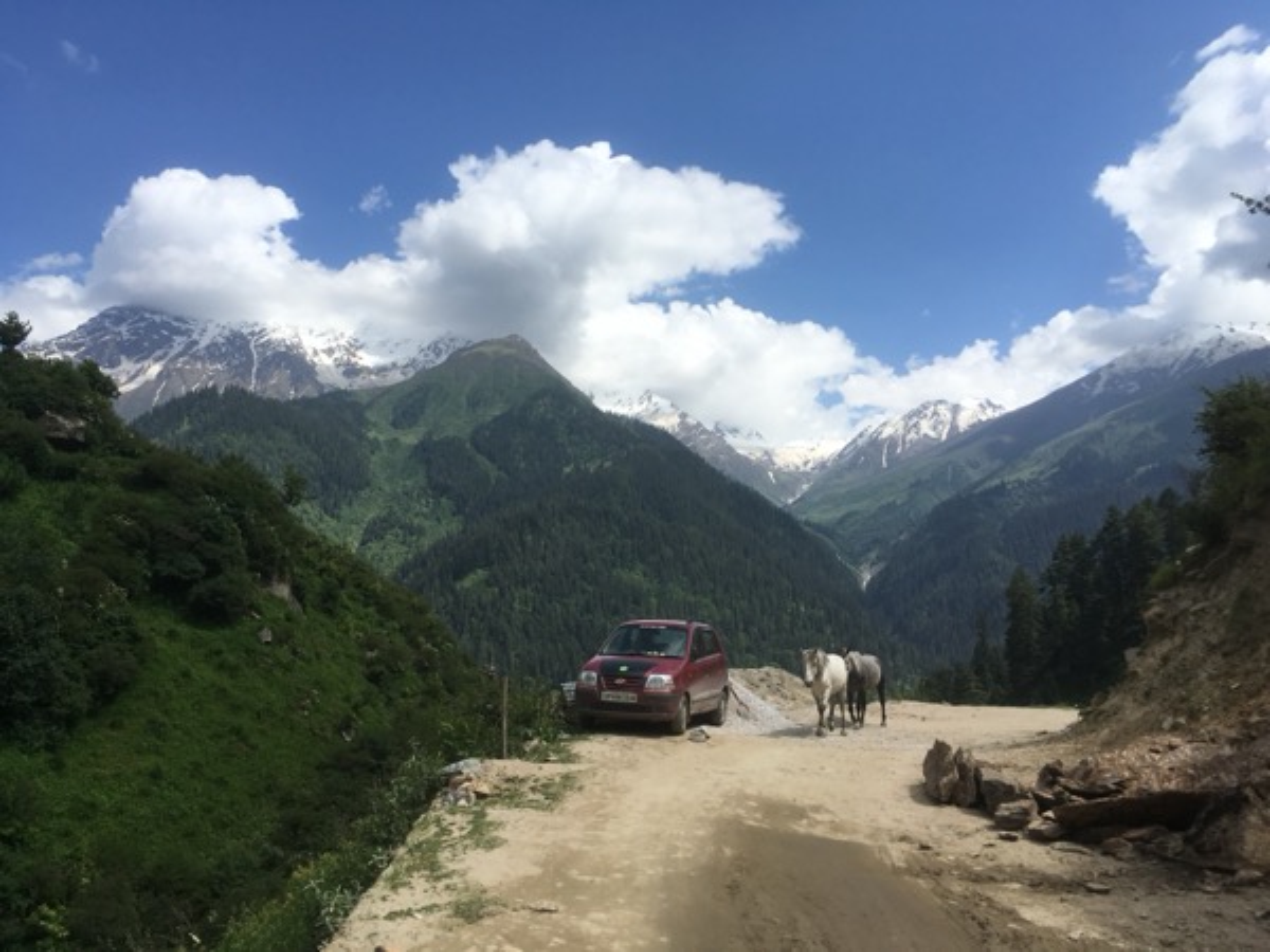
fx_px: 1064
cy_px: 476
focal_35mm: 29
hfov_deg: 61.7
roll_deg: -0.1
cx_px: 635
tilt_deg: +9.8
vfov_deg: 48.2
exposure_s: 1/2481
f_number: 2.2
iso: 25
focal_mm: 4.15
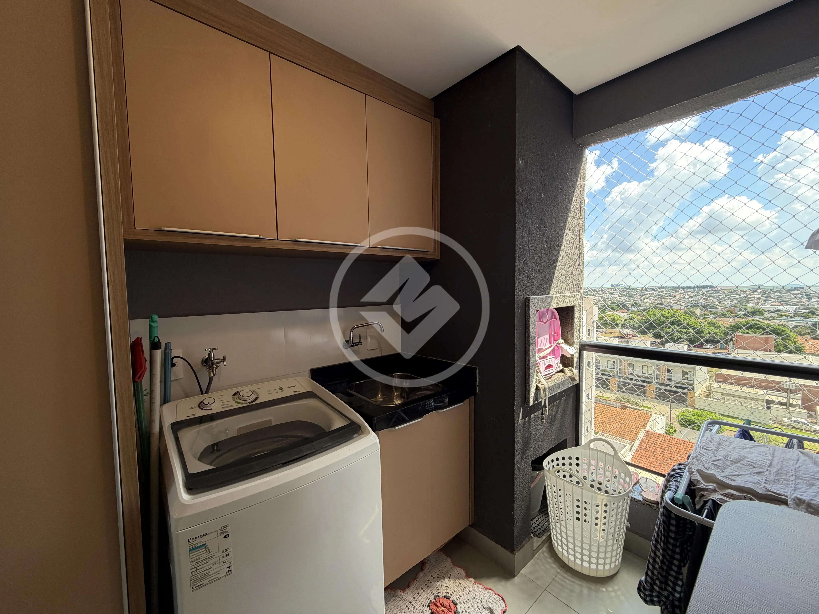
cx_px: 410
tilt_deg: -2.9
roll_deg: +0.3
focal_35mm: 14
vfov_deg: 85.7
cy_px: 307
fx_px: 331
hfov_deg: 102.1
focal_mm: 2.22
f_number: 2.2
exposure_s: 1/120
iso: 40
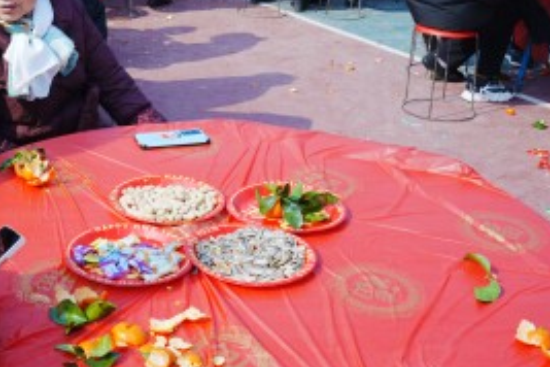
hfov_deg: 32.5
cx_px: 115
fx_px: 917
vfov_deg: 22.4
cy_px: 90
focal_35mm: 60
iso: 100
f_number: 10
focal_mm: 32
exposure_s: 1/125
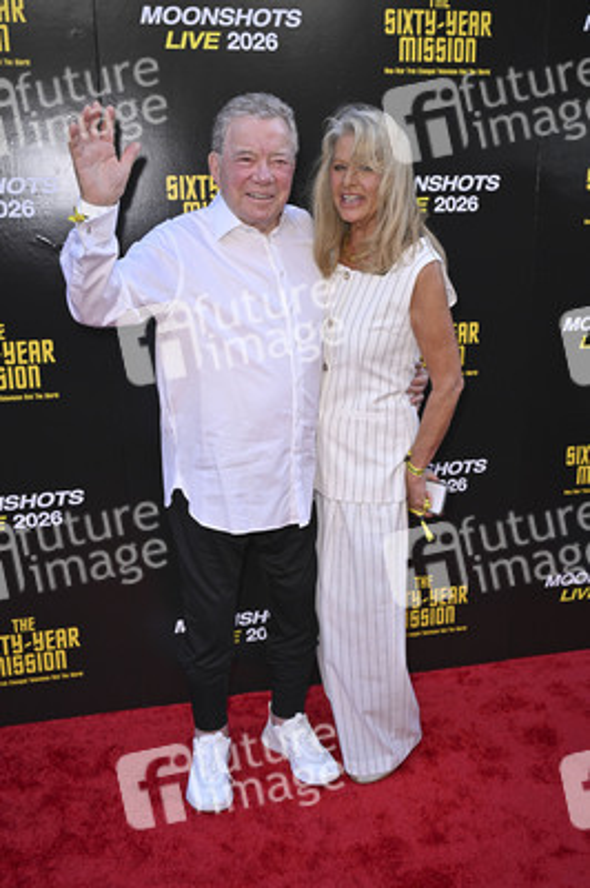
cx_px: 295
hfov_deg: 37.8
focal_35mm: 35
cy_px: 444
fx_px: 862
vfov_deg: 54.5
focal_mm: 35
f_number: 6.3
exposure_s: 1/250
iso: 1000
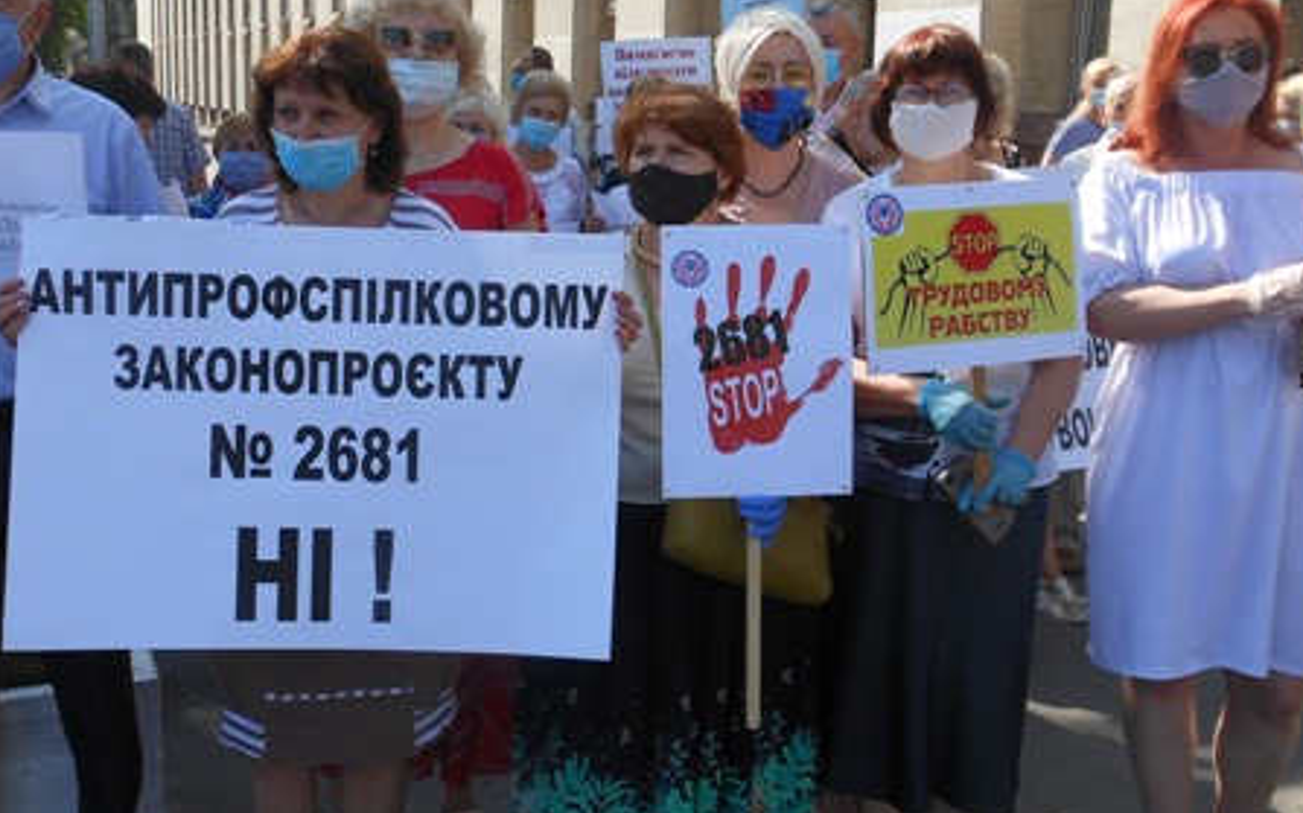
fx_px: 1562
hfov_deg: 45.1
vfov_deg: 29.0
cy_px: 291
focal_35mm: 44
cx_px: 554
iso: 80
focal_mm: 5.2
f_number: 3.3
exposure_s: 1/400
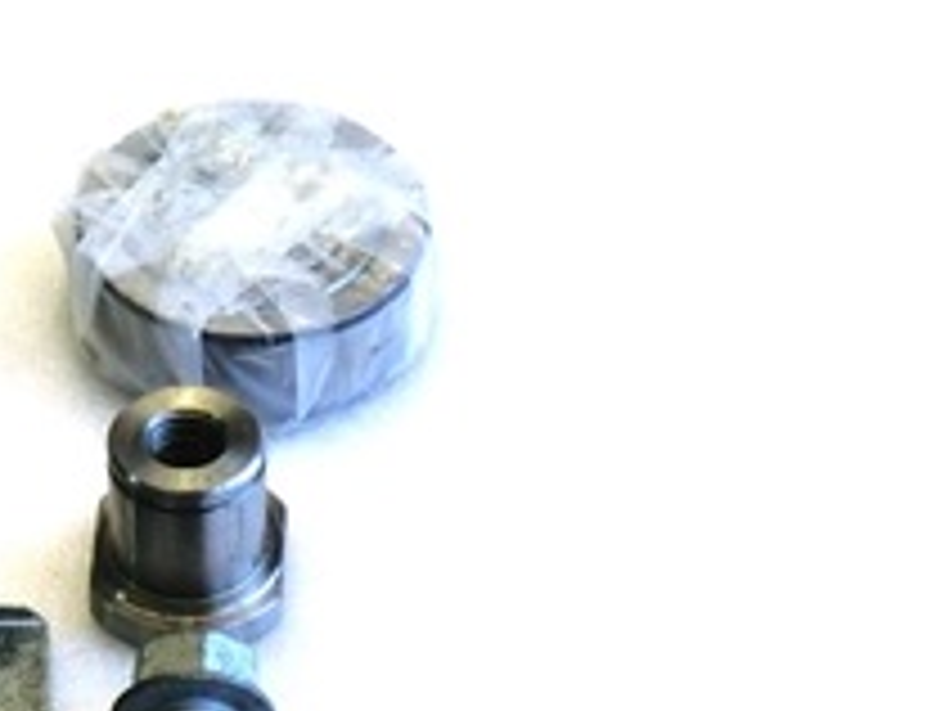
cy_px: 560
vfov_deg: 10.9
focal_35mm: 135
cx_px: -81
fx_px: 3703
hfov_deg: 14.3
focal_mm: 11.16
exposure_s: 1/60
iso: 160
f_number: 4.3
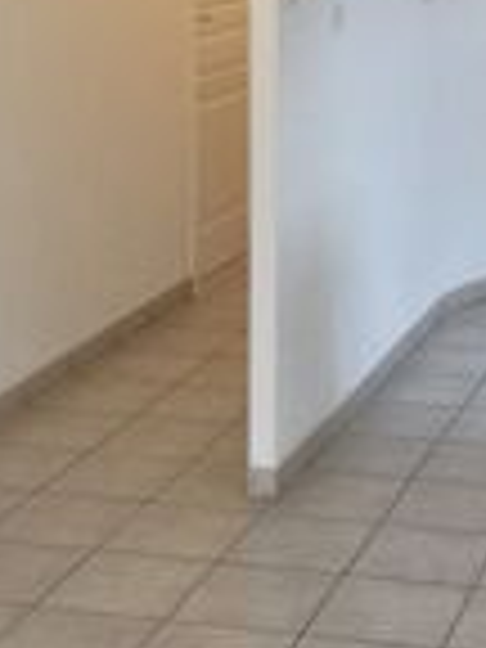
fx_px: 1610
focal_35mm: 86
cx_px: 464
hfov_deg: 16.9
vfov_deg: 22.4
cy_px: 101
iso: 50
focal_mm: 4.15
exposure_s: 1/33
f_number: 2.2
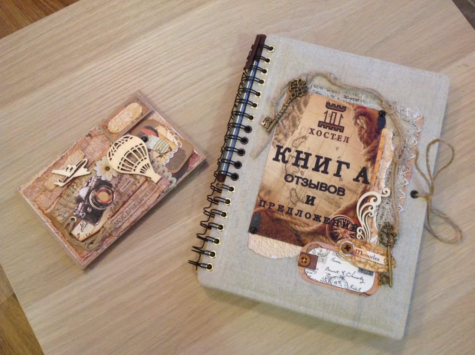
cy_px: 178
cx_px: 238
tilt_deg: -77.8
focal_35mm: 35
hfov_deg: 52.7
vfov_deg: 40.6
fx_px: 480
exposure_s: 1/15
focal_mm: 4.28
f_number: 2.4
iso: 250
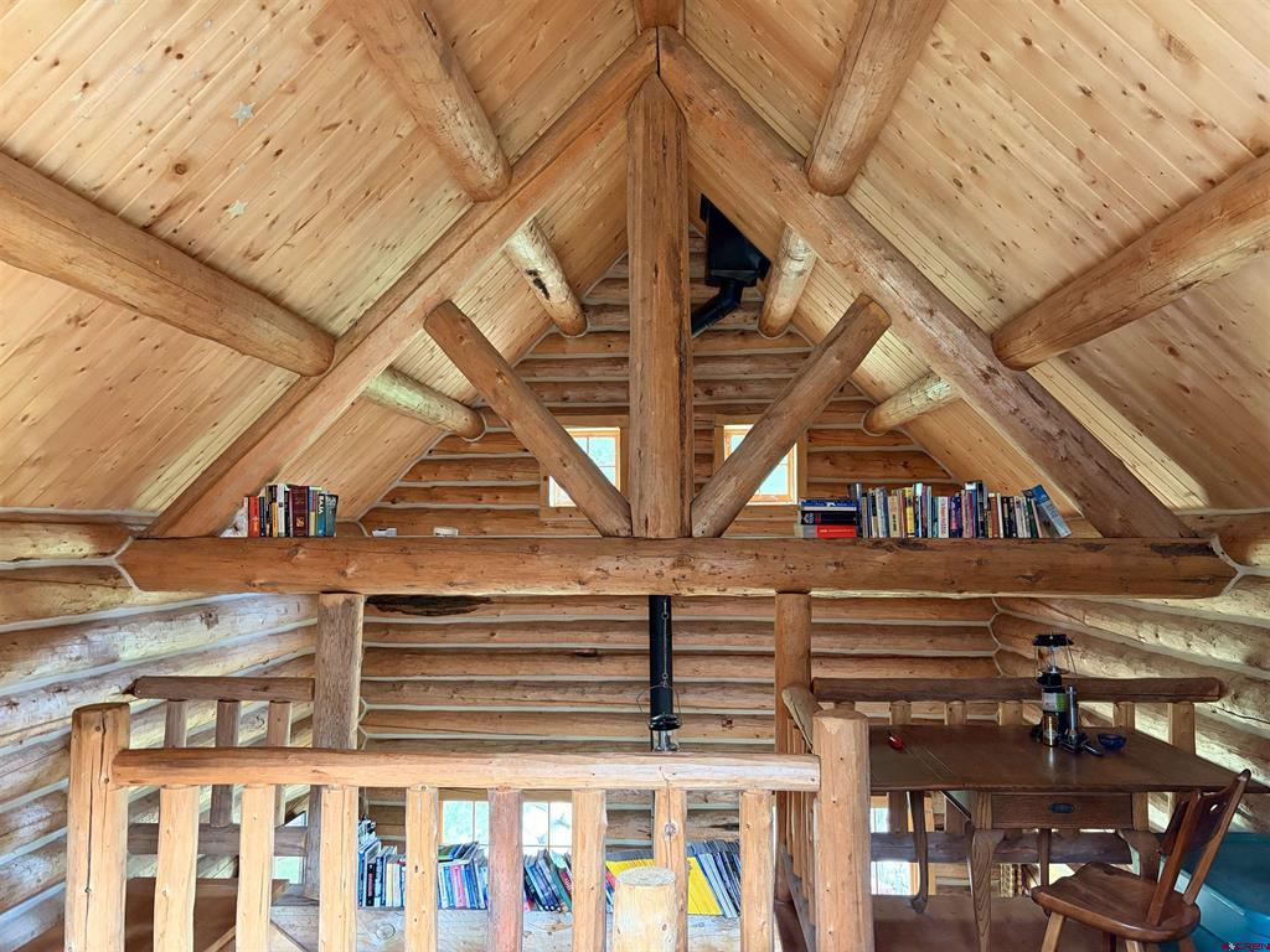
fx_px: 954
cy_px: 476
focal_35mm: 26
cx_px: 635
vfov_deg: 53.1
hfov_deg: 67.3
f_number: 1.6
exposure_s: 1/47
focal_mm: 5.96
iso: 500
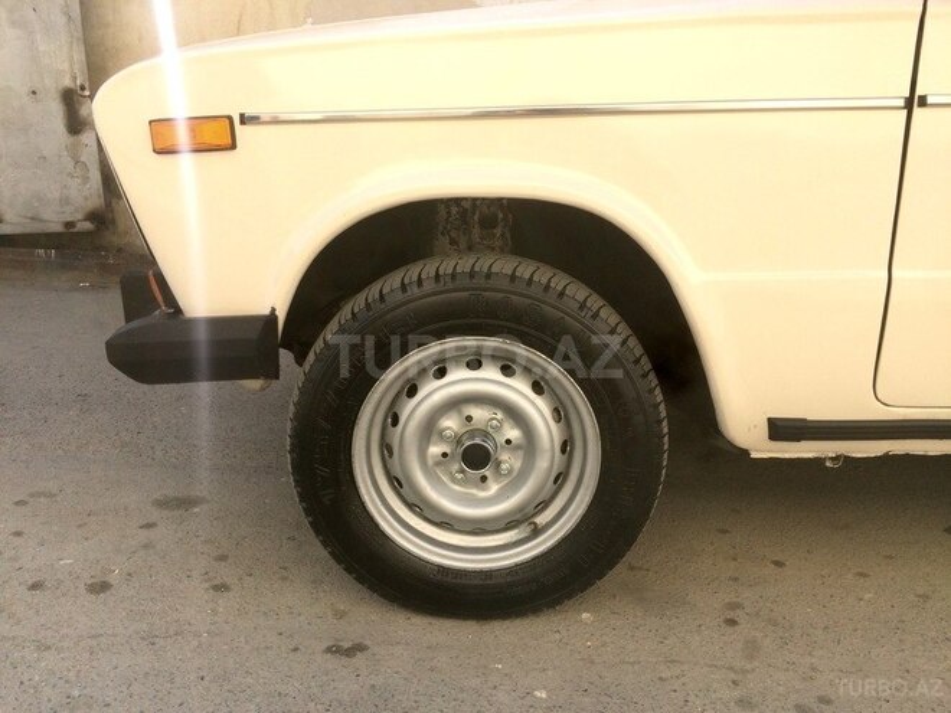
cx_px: 476
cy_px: 356
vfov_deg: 48.2
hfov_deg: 61.7
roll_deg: -0.5
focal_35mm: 29
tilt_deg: -14.4
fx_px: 797
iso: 32
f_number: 2.2
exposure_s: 1/612
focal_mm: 4.15
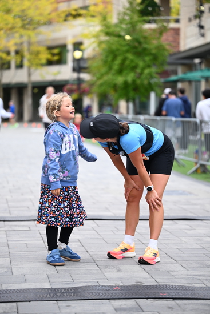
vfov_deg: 19.5
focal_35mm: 105
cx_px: 105
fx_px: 918
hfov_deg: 13.0
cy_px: 157
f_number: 2.8
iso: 640
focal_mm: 105
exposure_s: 1/1600
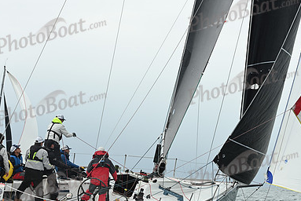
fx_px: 887
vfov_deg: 12.9
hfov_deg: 19.3
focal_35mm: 106
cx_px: 148
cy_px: 136
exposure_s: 1/800
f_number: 7.1
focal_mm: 70
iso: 400
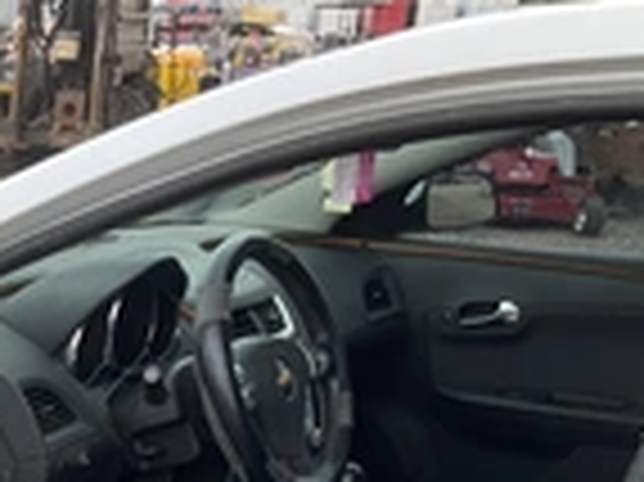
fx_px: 1506
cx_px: -117
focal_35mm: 81
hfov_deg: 22.4
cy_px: 617
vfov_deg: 17.2
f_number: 1.8
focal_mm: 3
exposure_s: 1/406
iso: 25
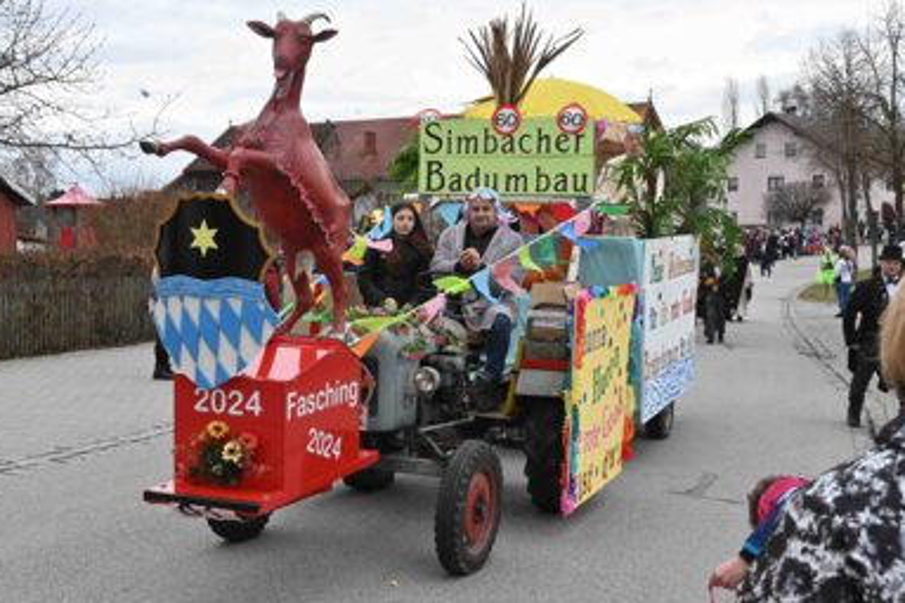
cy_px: 296
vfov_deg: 28.6
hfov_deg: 41.9
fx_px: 1181
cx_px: 437
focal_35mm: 47
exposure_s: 1/640
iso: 2500
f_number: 13
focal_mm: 45
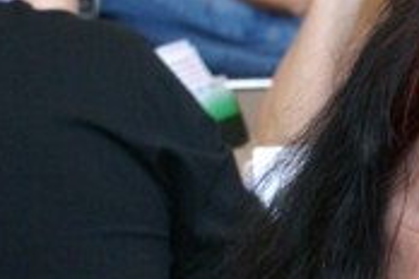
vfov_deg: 5.6
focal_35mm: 242
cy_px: 387
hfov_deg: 8.3
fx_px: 2816
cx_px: 602
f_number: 5.6
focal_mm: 40
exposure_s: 1/50
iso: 800
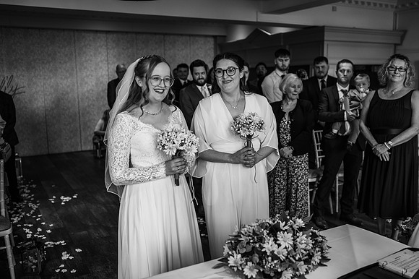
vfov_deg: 37.8
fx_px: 407
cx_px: 210
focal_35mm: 35
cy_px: 140
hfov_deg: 54.5
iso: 500
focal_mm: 35
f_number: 2.2
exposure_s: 1/200
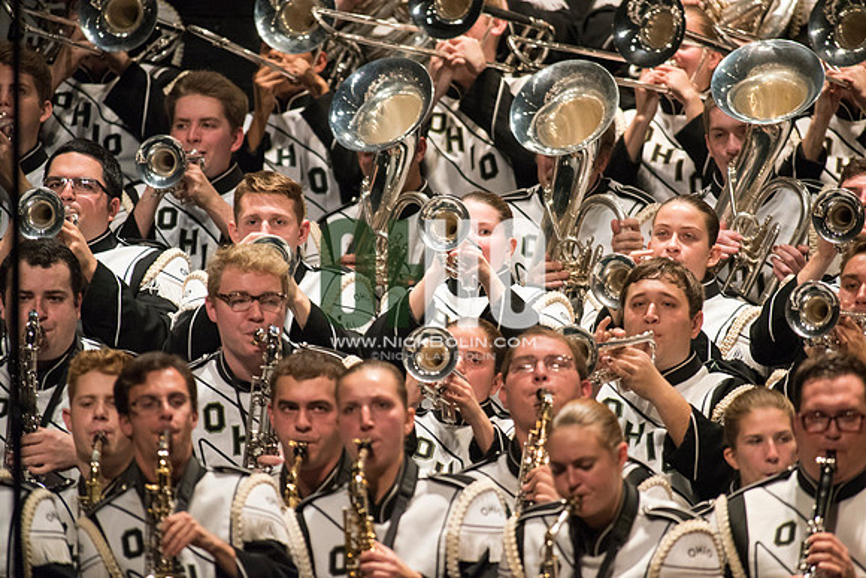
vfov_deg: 2.3
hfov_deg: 3.4
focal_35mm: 600
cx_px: 433
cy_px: 289
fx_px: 14436
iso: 4000
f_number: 5.6
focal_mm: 600
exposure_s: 1/320
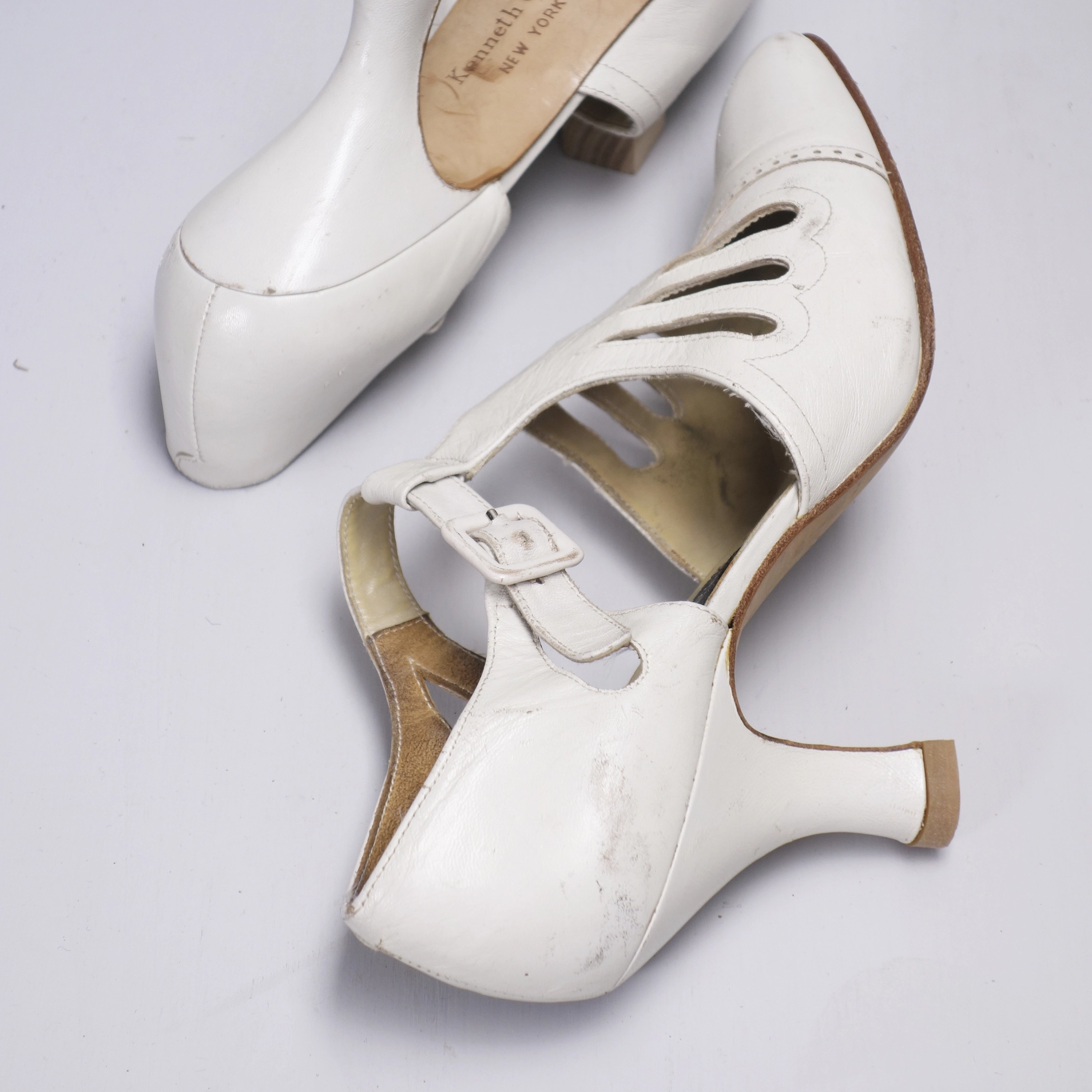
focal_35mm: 100
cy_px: 391
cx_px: 547
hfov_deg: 17.4
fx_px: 3569
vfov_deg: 17.4
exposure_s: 1/80
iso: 160
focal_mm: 29.15
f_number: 4.5
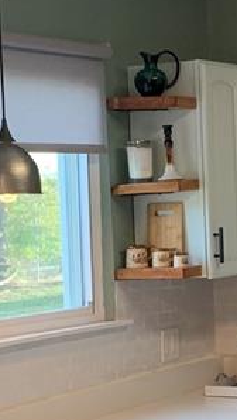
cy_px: 385
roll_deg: +1.5
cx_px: 182
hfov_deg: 10.6
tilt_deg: -7.0
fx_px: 1271
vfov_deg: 18.4
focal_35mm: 114
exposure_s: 1/60
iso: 100
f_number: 1.8
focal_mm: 4.25
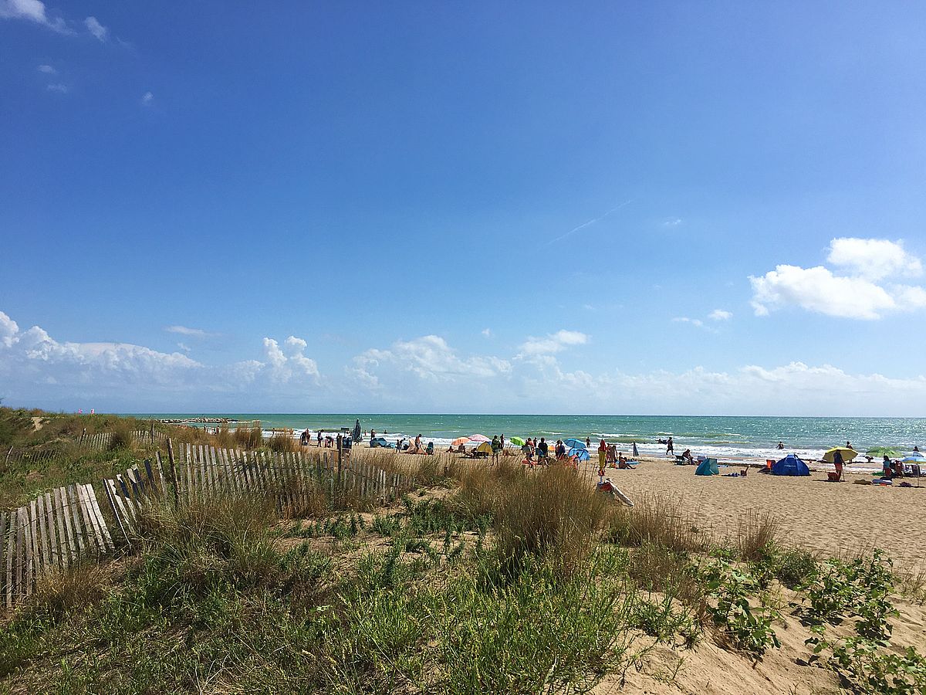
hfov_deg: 61.7
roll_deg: -0.6
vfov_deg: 48.2
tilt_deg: +6.8
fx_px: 776
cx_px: 463
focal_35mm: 29
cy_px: 348
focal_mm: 4.15
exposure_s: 1/3205
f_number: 2.2
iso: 25
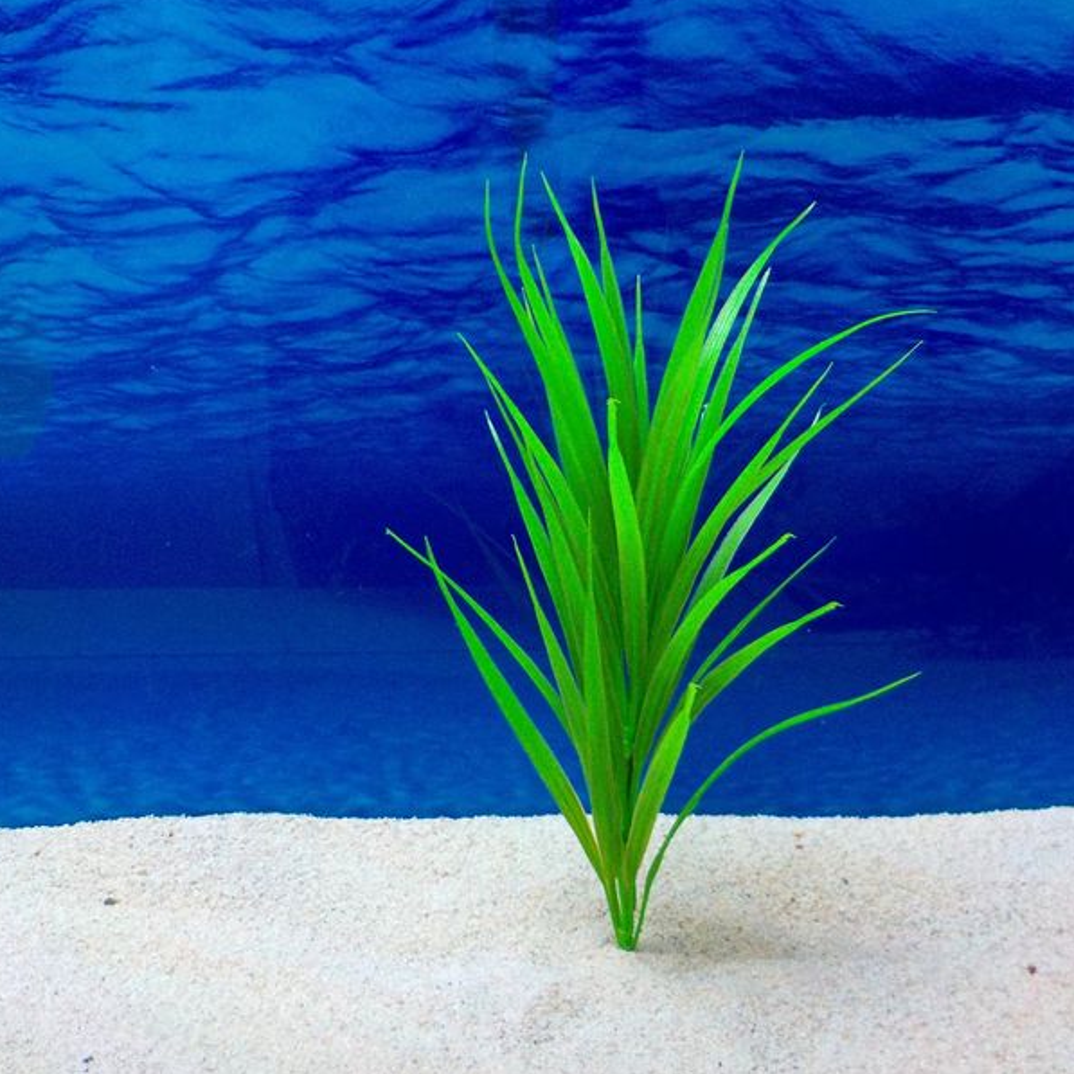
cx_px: 630
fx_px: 1264
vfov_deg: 46.0
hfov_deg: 45.9
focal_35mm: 36
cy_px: 534
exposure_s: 1/30
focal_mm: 4.1
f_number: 3.3
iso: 200
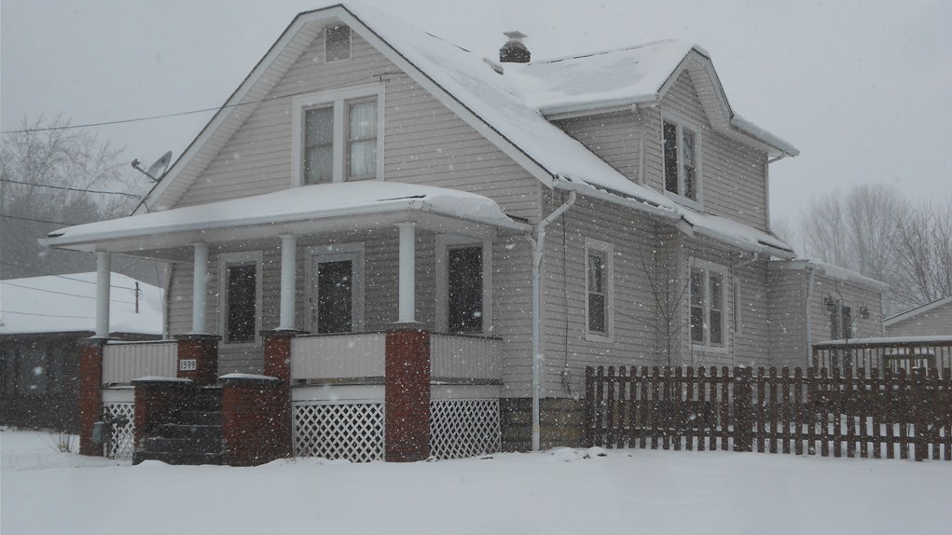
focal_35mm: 94
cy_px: 271
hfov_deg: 22.7
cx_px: 476
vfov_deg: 12.9
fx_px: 2373
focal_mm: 15.4
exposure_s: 1/400
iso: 80
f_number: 6.3
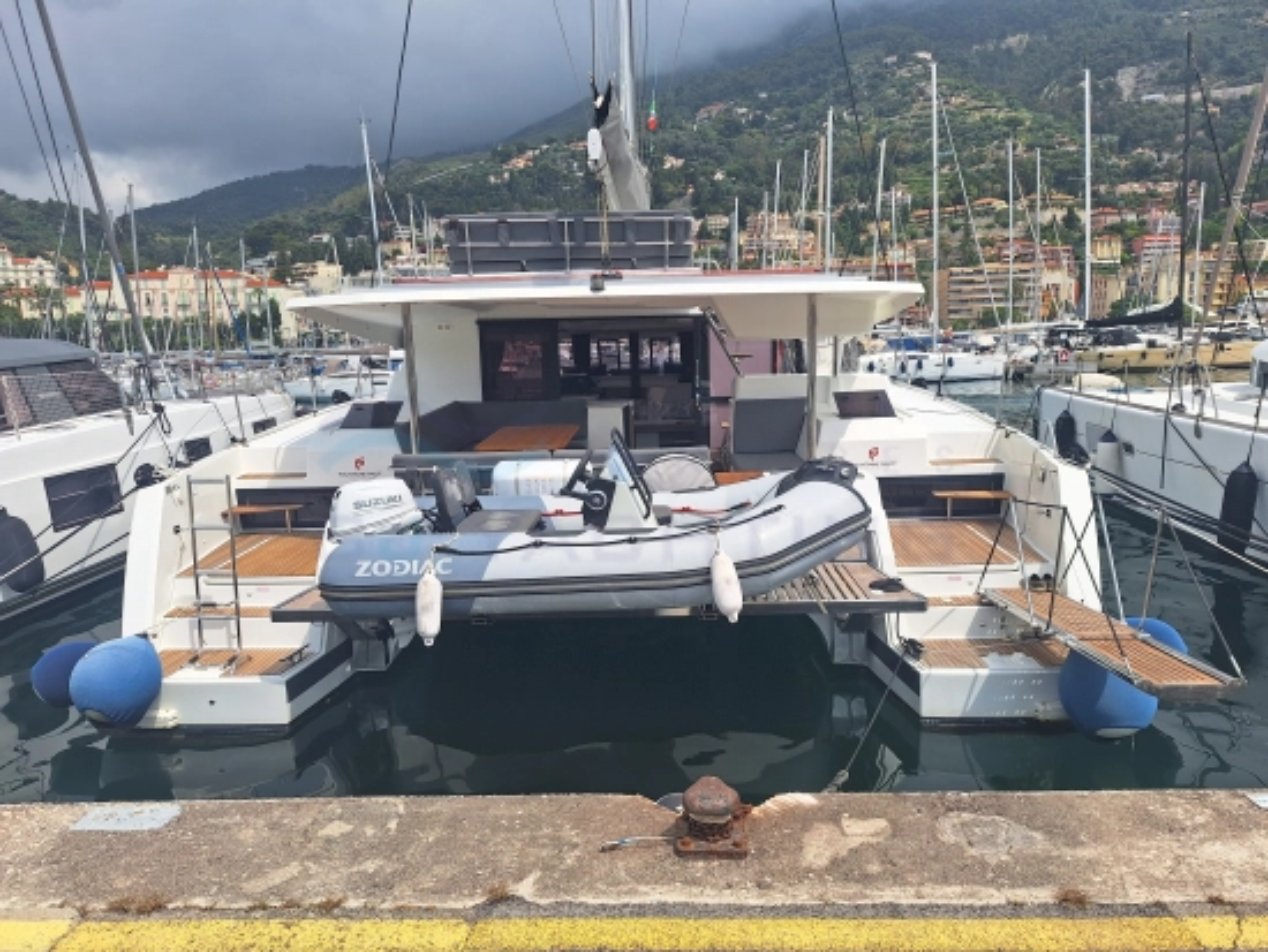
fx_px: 843
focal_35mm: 23
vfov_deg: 58.9
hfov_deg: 73.9
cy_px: 476
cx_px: 634
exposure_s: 1/4695
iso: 40
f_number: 1.8
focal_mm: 5.54
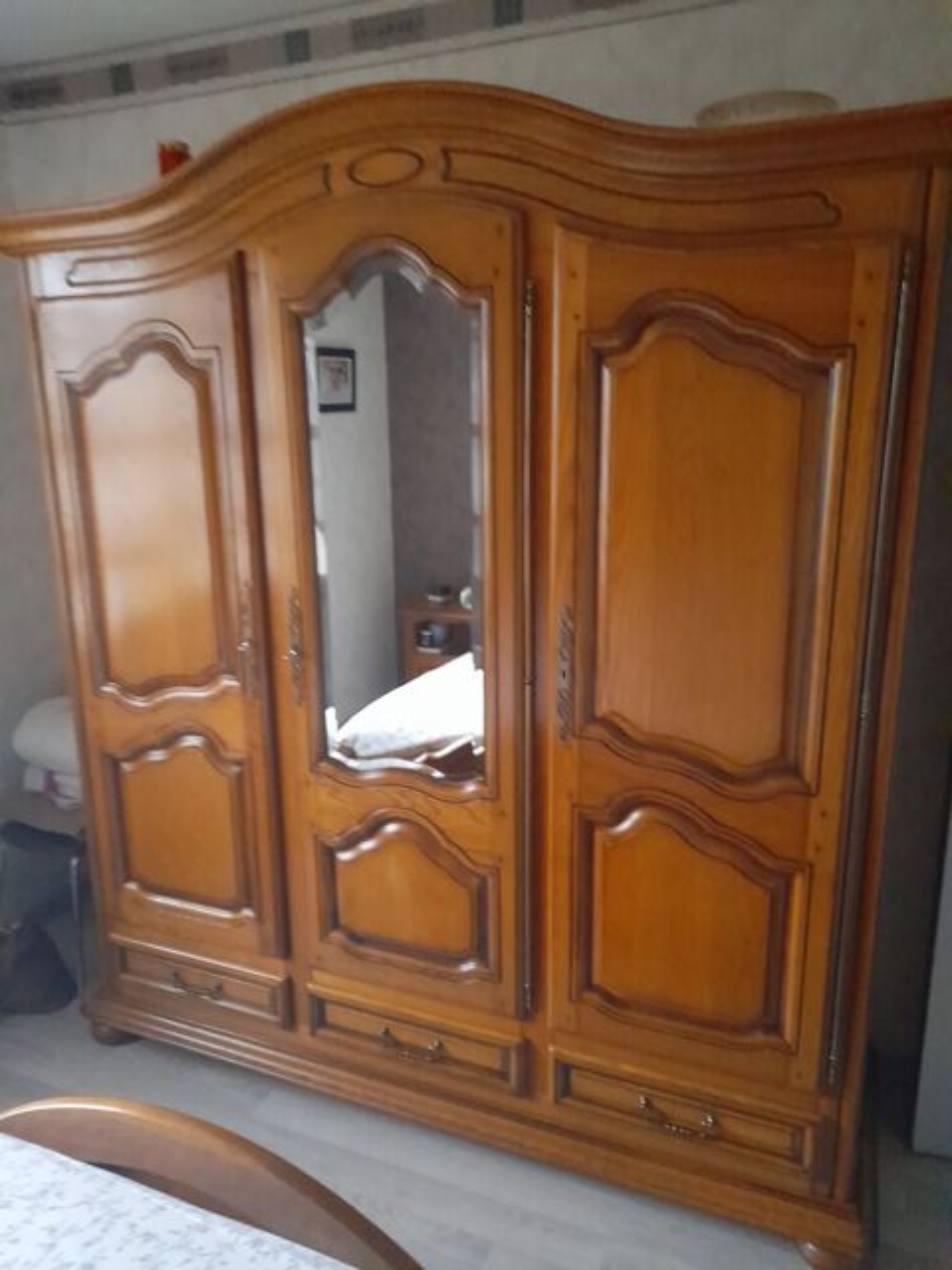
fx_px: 917
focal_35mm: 25
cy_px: 635
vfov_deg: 69.4
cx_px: 476
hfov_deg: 54.9
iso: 800
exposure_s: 1/10
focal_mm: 4.6
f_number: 2
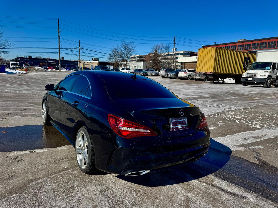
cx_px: 139
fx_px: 193
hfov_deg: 71.6
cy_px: 104
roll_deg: -2.0
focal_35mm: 24
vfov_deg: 56.8
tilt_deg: -5.8
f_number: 1.8
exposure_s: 1/5348
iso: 80
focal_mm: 6.8
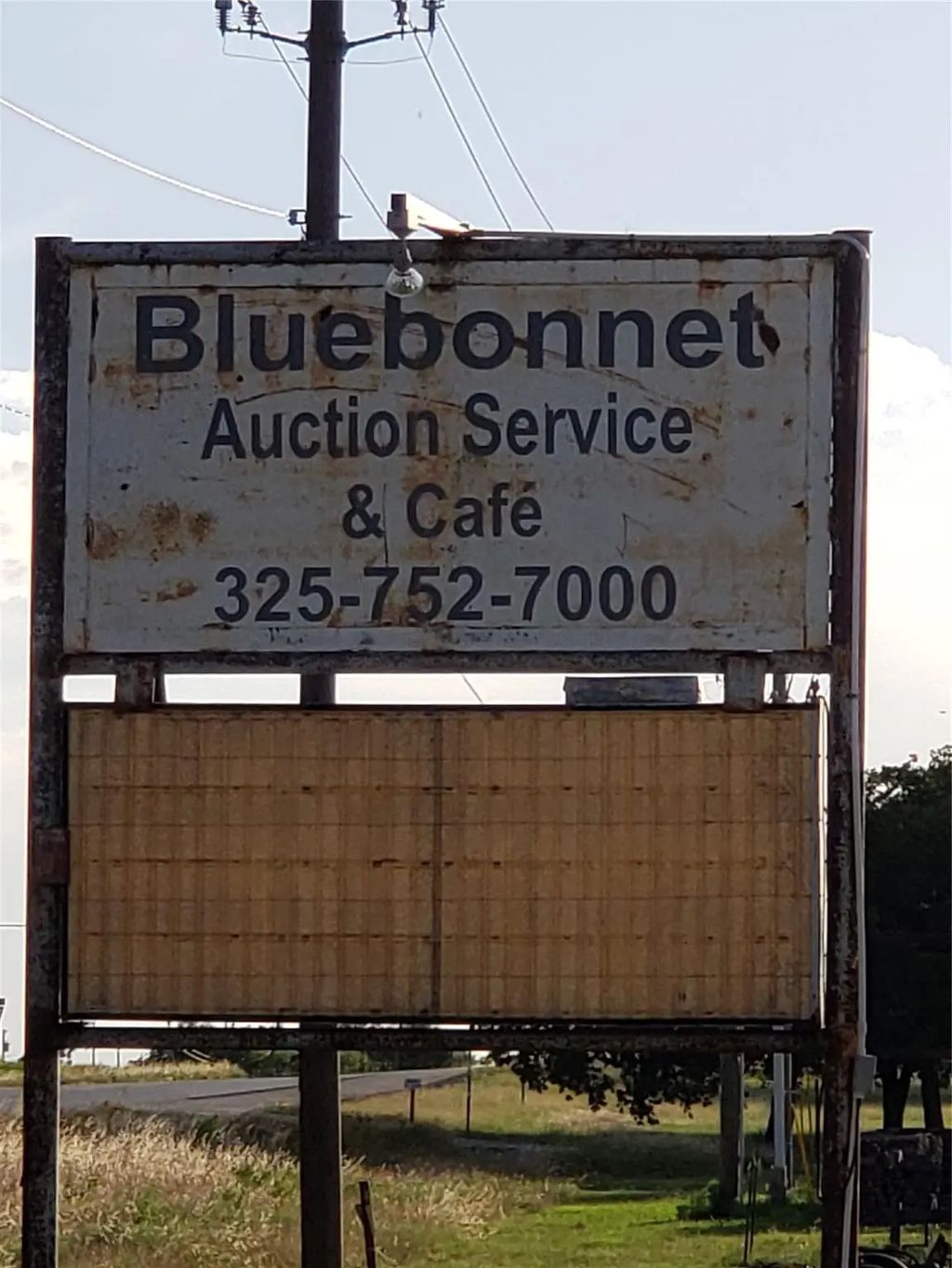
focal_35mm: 52
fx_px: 1906
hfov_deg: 28.0
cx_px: 476
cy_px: 634
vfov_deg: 36.8
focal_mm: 6
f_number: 2.4
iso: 32
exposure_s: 1/1011
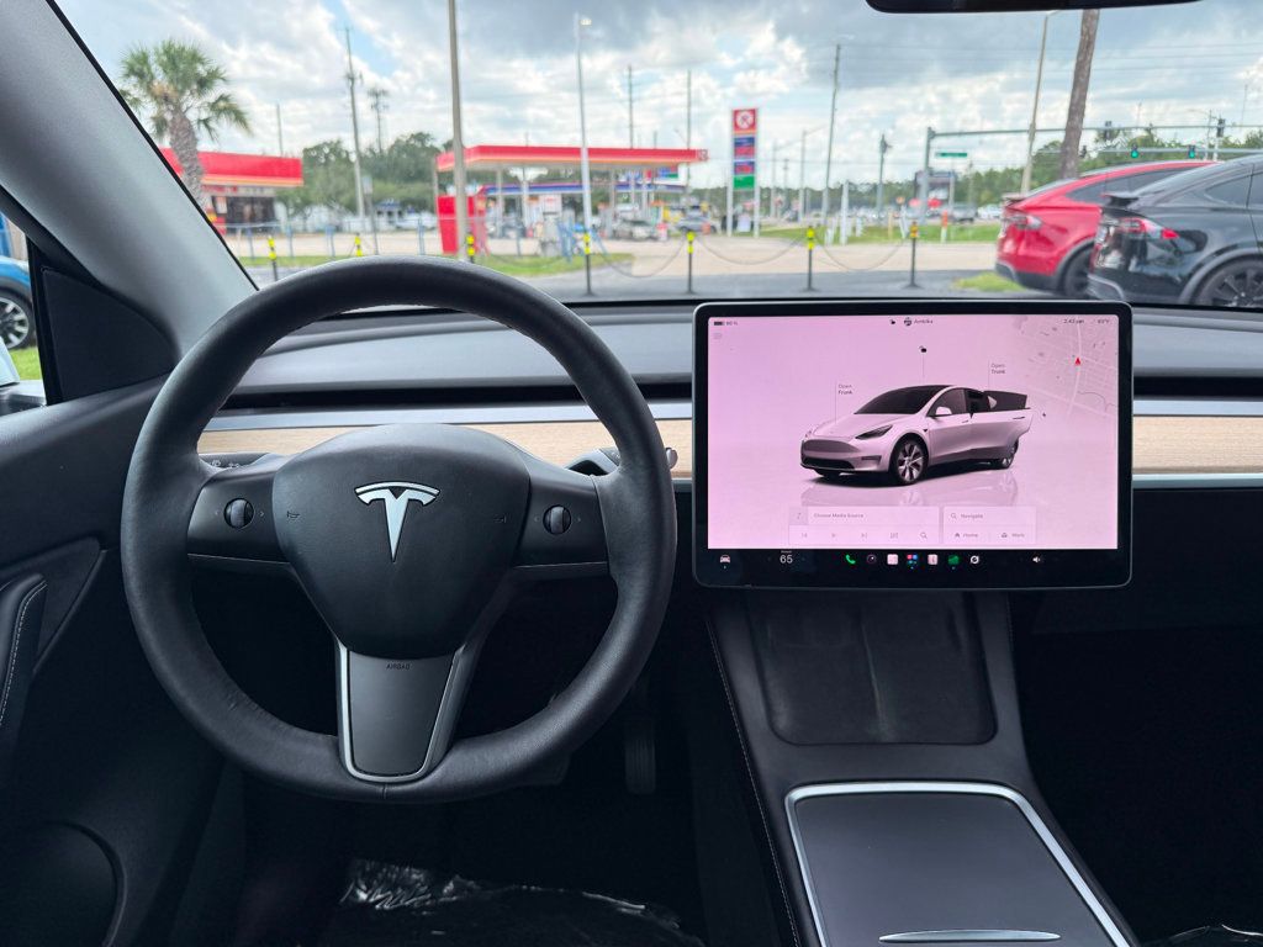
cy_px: 474
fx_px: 876
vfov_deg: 56.8
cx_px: 632
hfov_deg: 71.6
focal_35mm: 24
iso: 100
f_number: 1.78
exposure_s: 1/858
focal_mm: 6.76
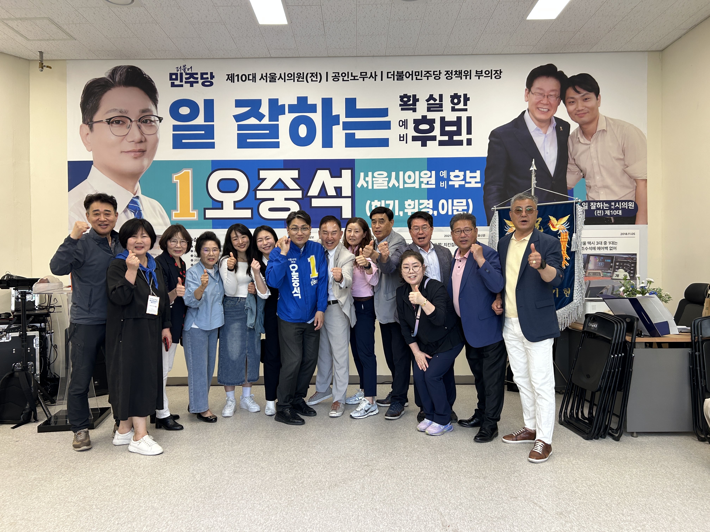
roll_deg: +0.6
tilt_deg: -0.5
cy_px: 266
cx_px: 355
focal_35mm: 26
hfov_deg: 67.3
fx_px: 533
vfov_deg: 53.1
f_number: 1.5
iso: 80
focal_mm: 5.7
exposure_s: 1/120
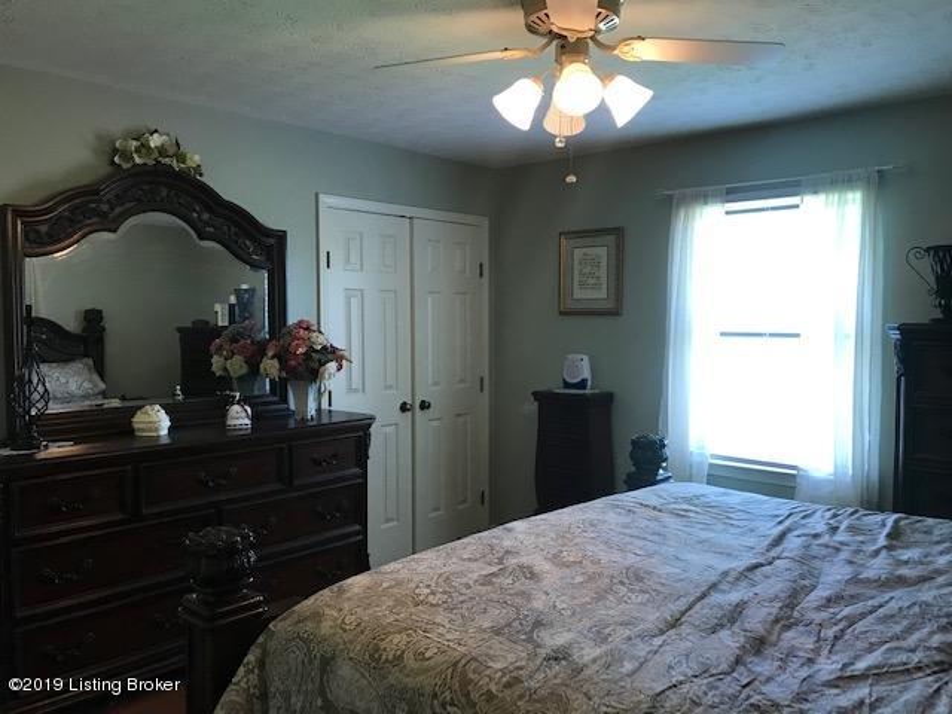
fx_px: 770
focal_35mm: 28
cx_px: 476
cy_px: 357
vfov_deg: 49.7
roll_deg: +1.0
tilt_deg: -2.1
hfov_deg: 63.4
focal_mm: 3.99
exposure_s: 1/30
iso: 40
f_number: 1.8
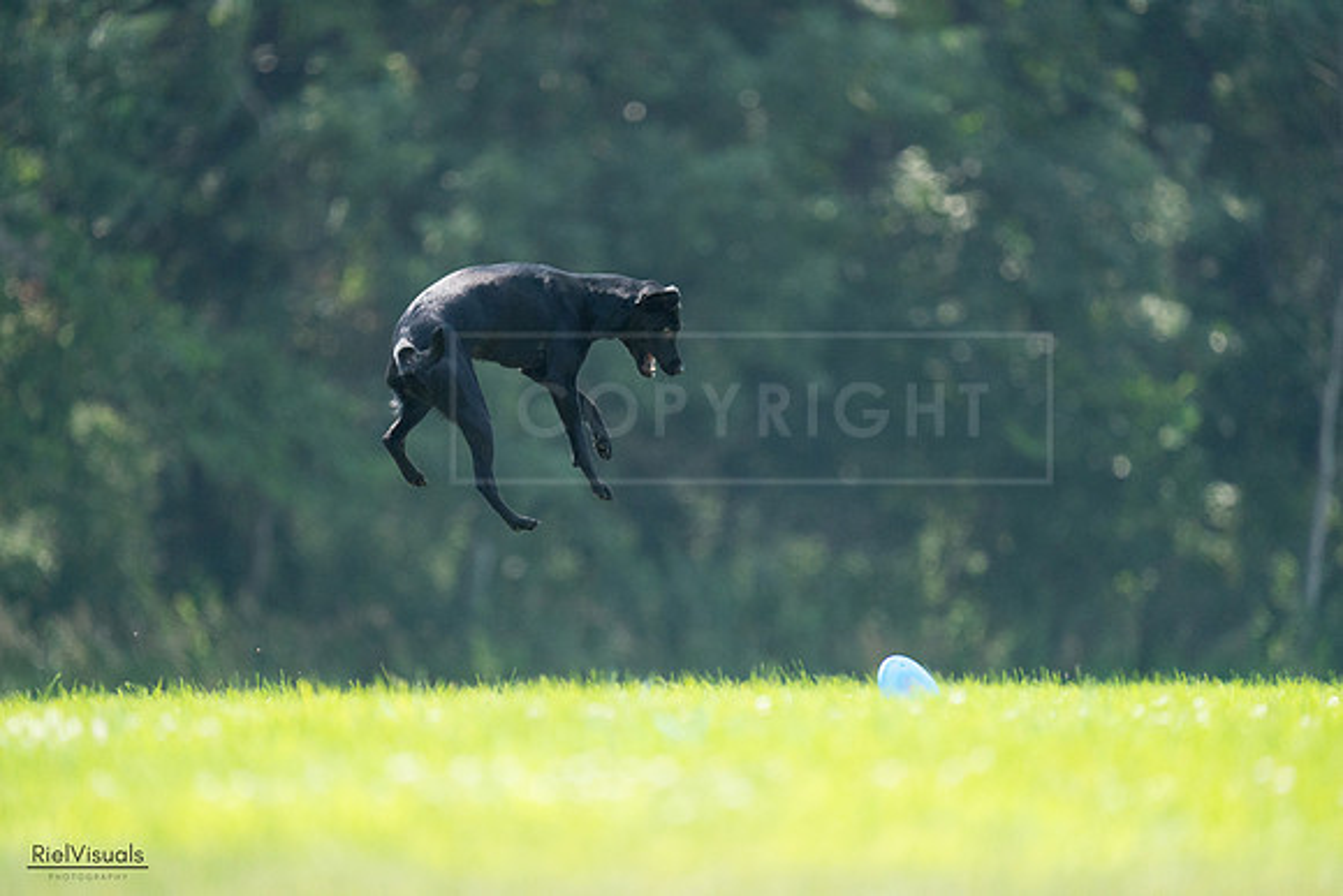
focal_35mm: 600
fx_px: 22388
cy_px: 448
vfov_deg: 2.3
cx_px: 672
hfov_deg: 3.4
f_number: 6.3
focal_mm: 600
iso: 4000
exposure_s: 1/4000
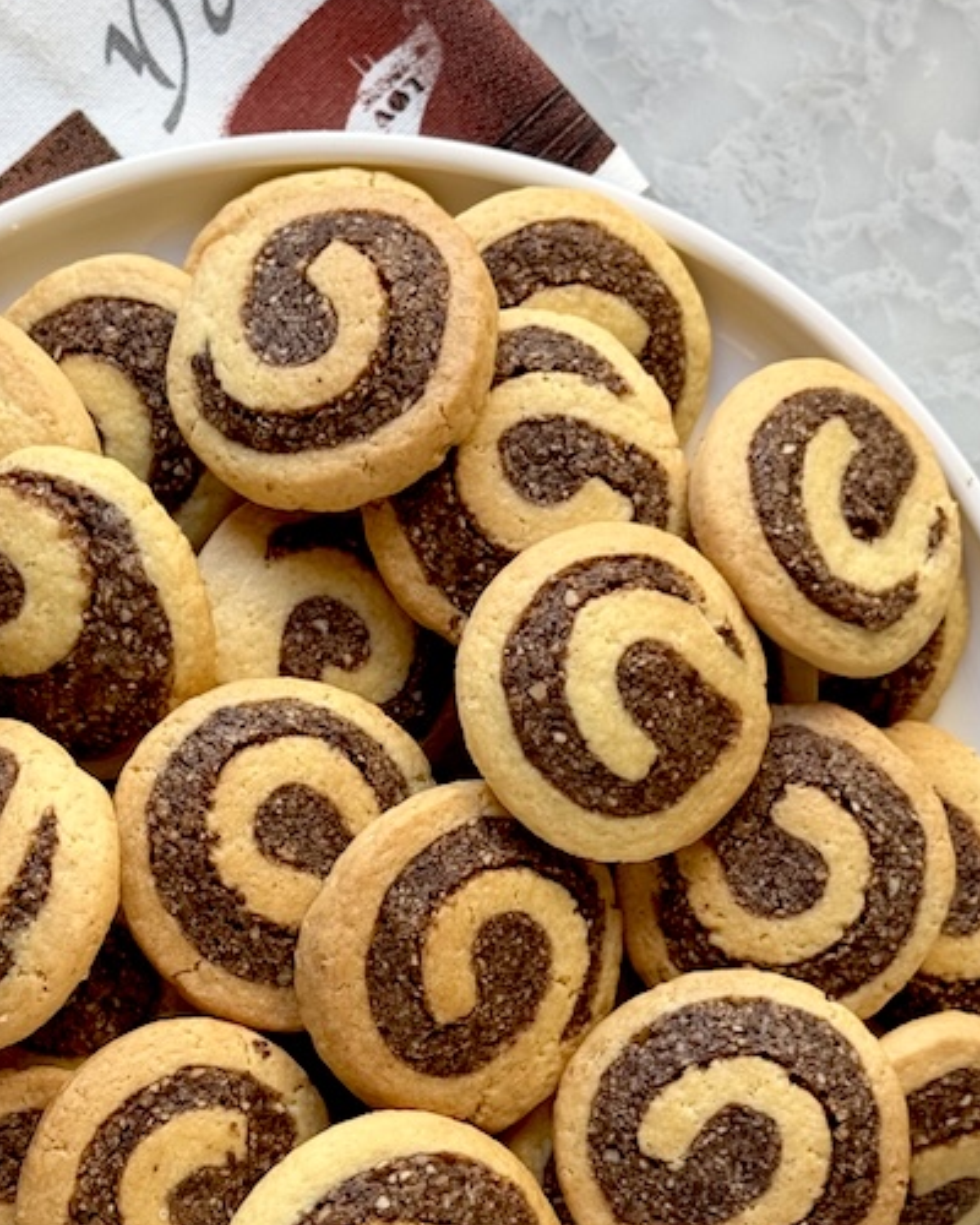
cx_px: 345
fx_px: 3082
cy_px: 839
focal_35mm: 85
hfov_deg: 18.0
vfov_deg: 22.4
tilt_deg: -86.8
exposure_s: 1/121
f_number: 1.78
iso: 80
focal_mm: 6.76
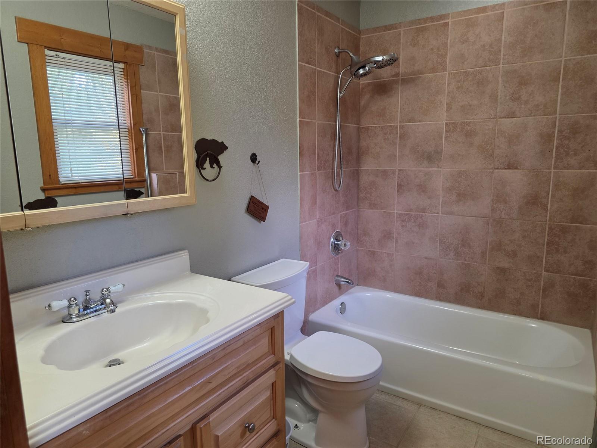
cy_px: 224
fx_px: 397
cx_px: 298
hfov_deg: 73.9
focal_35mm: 23
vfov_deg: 58.9
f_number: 1.7
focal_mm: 6.3
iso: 250
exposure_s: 1/120
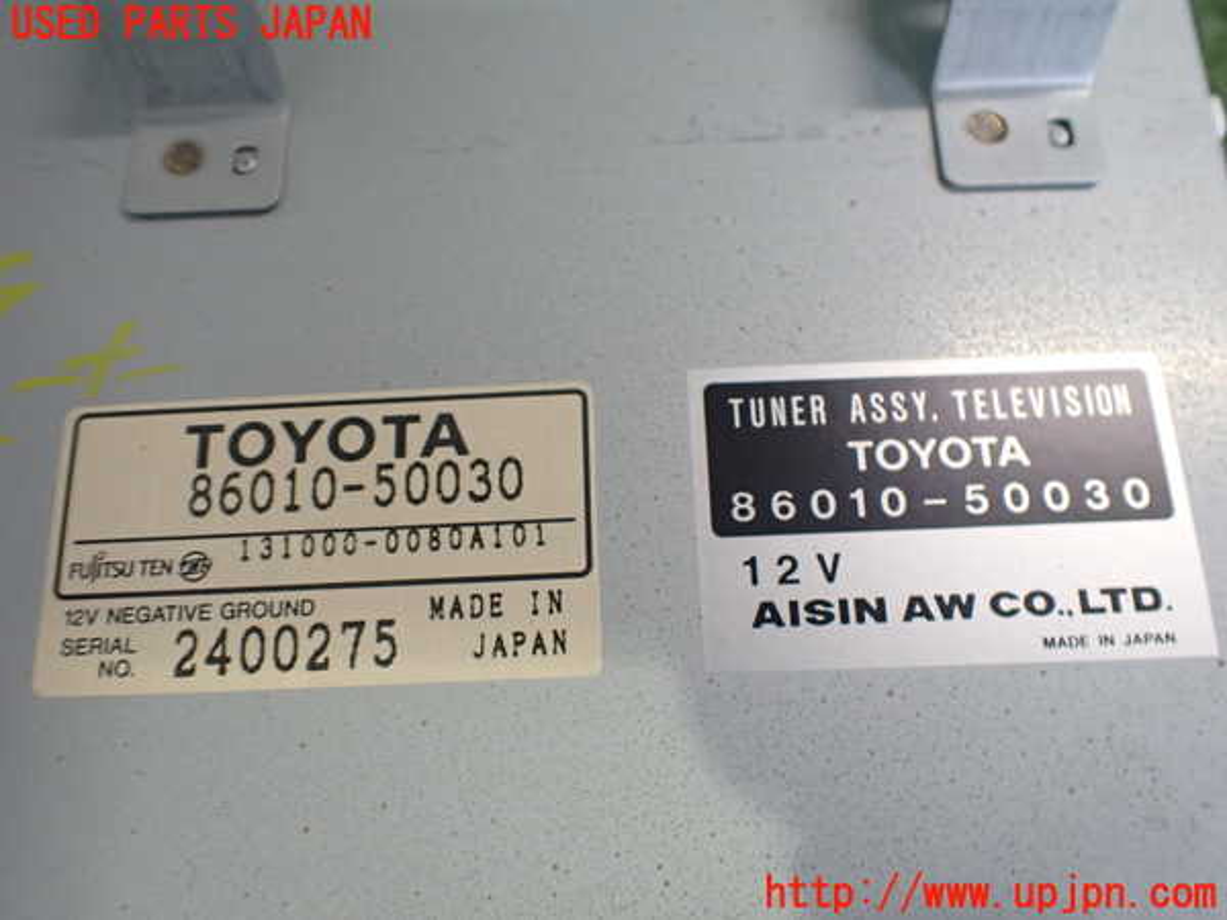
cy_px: 460
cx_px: 614
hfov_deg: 60.0
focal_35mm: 30
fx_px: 1063
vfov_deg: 46.8
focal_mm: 5.4
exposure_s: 1/125
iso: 500
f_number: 2.3
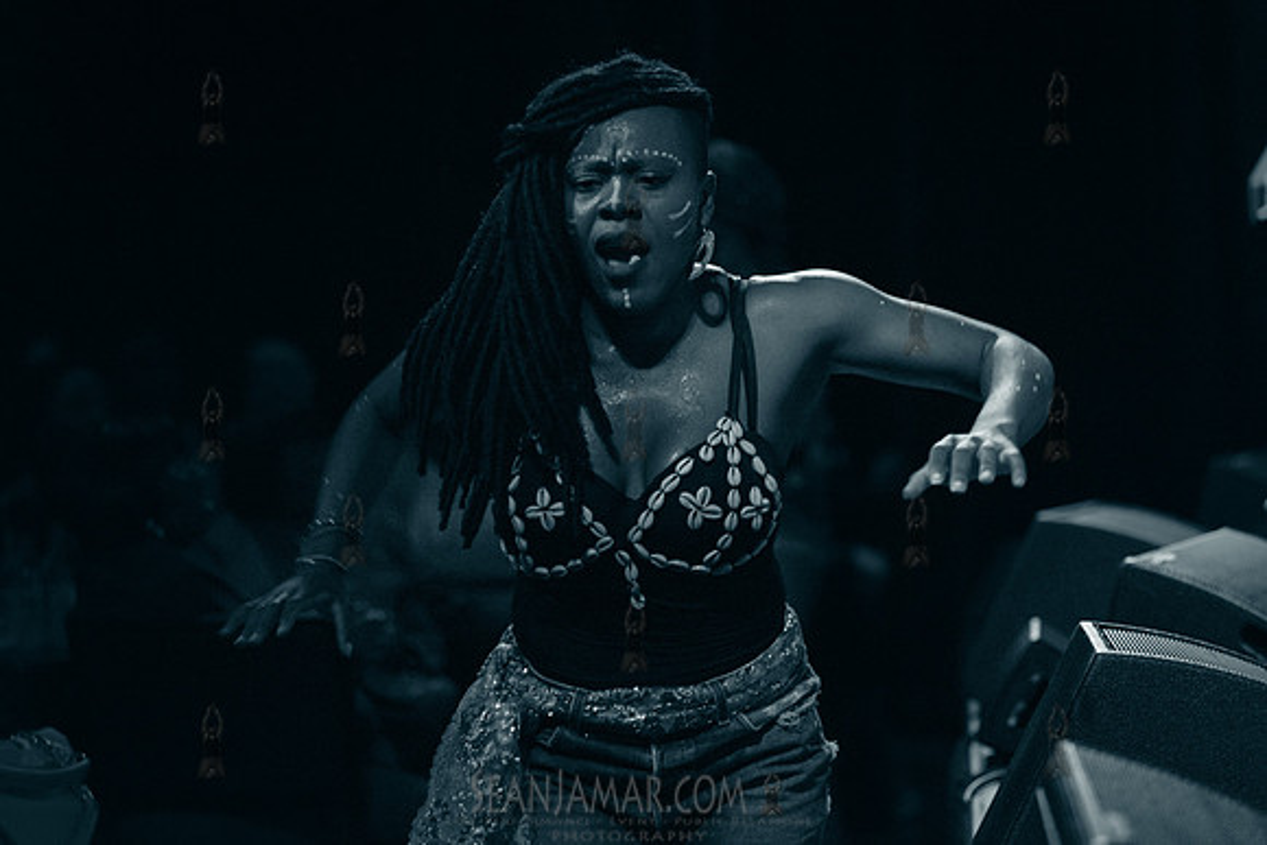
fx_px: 3520
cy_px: 422
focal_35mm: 100
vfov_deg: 13.7
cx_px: 634
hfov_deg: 20.4
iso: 4000
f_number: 2.8
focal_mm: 100
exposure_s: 1/200
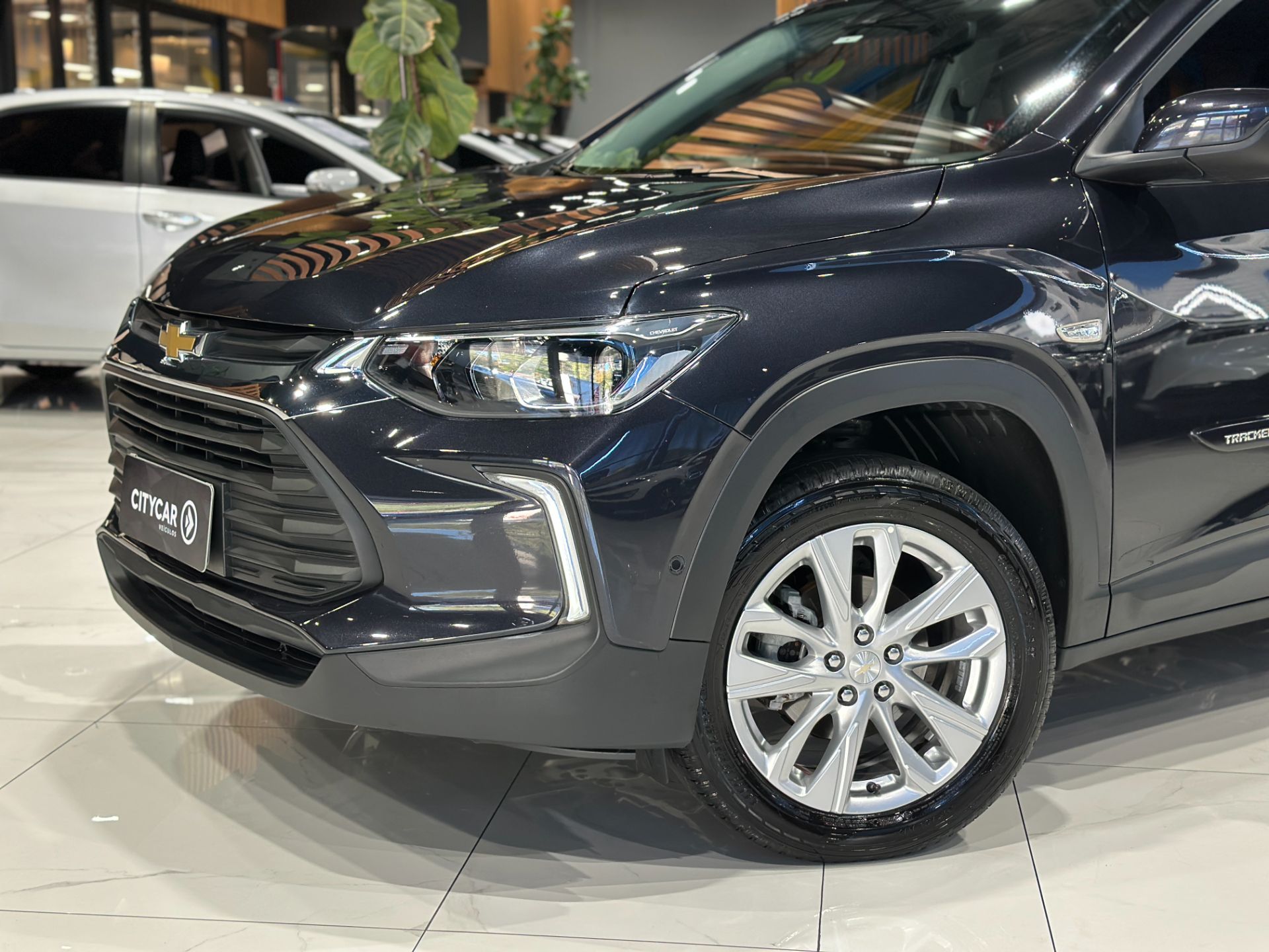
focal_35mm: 48
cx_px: 634
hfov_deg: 39.7
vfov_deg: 30.3
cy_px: 476
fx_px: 1760
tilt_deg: -10.2
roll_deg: +0.1
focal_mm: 6.86
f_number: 1.78
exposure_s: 1/60
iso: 160
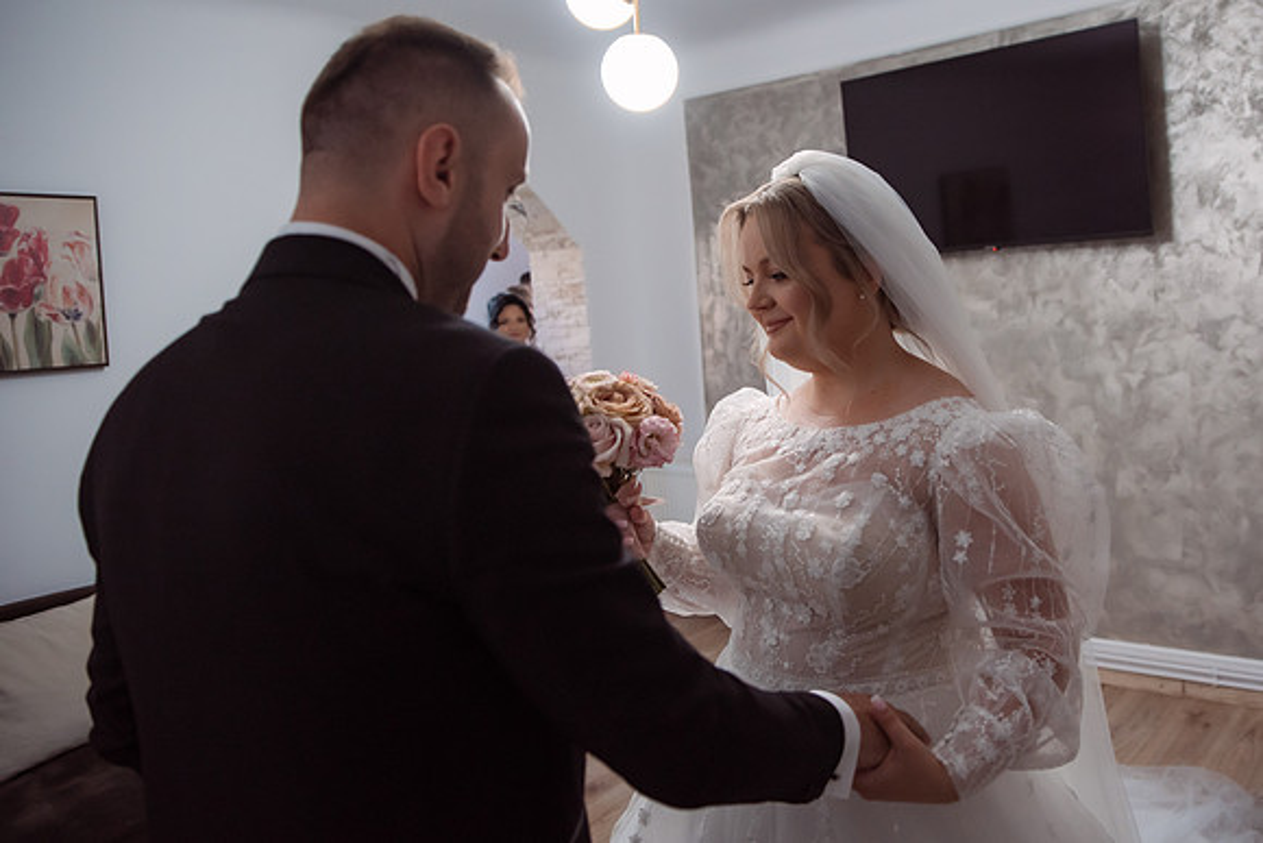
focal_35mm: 30
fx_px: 1039
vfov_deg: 44.0
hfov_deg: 61.9
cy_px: 360
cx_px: 779
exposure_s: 1/200
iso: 1600
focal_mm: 24
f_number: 2.8
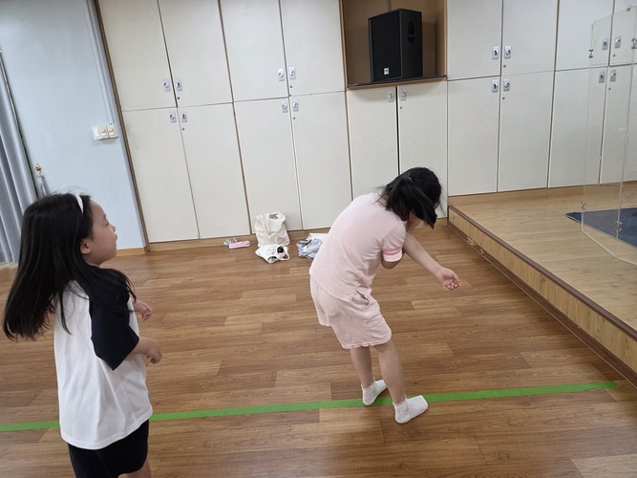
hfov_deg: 73.9
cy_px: 239
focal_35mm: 23
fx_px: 423
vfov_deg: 58.9
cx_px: 318
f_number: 1.7
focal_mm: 6.3
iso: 250
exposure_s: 1/120
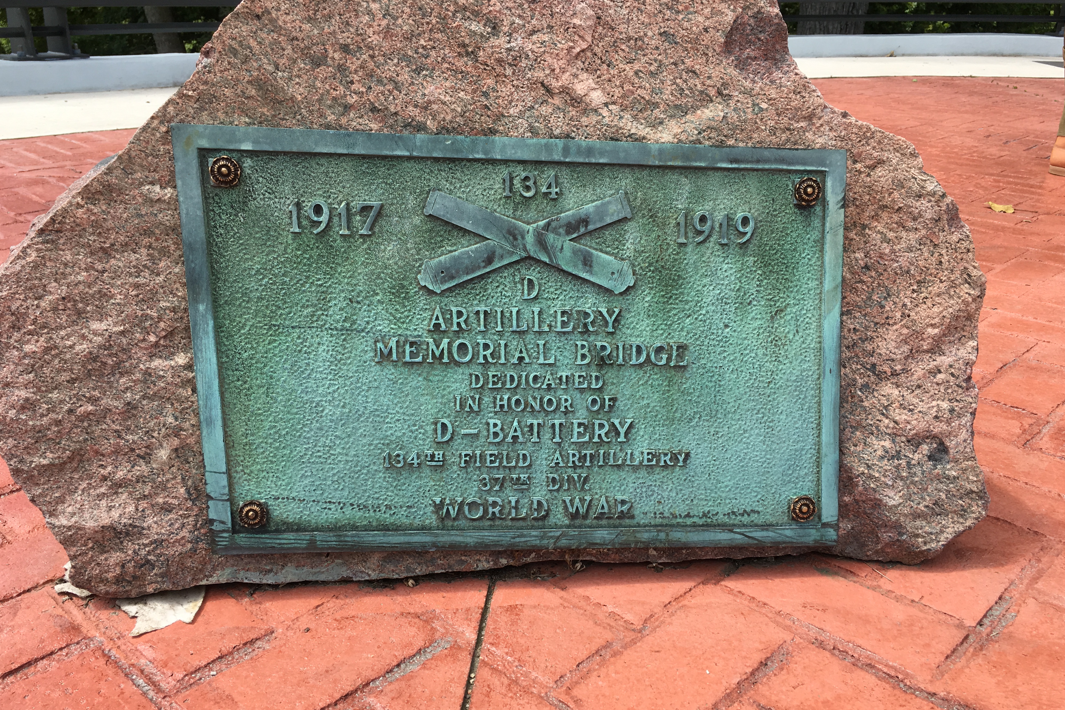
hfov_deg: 60.3
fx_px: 917
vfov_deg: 42.3
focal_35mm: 31
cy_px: 379
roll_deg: +2.1
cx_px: 541
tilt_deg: -22.7
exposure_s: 1/769
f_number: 2.2
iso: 25
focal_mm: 4.15
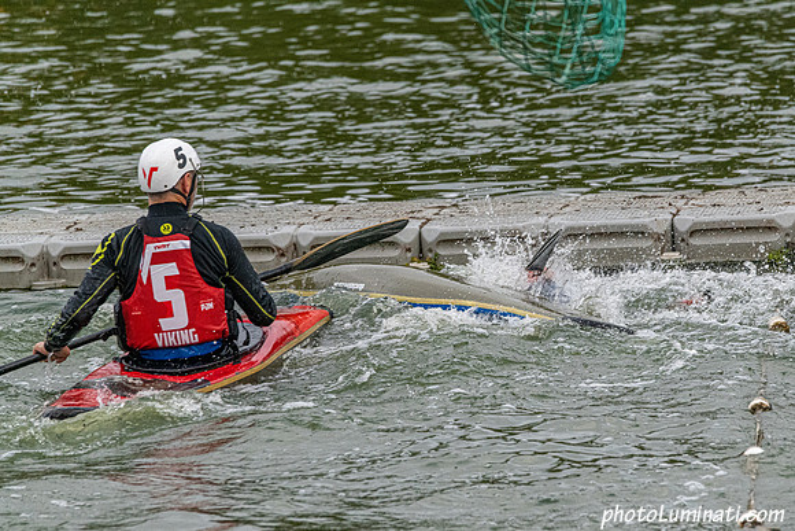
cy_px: 306
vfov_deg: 3.0
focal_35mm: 461
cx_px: 459
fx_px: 10191
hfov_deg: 4.5
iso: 3200
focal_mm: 400
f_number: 9
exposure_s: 1/2000
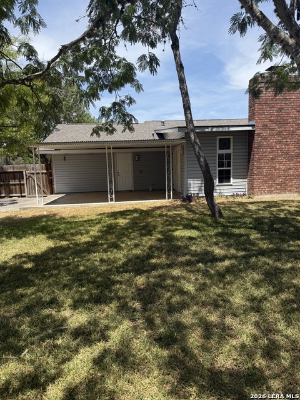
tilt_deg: -5.5
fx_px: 277
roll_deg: +3.2
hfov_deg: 56.8
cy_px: 200
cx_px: 150
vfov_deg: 71.6
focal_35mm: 24
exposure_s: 1/2801
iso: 80
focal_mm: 6.76
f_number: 1.78
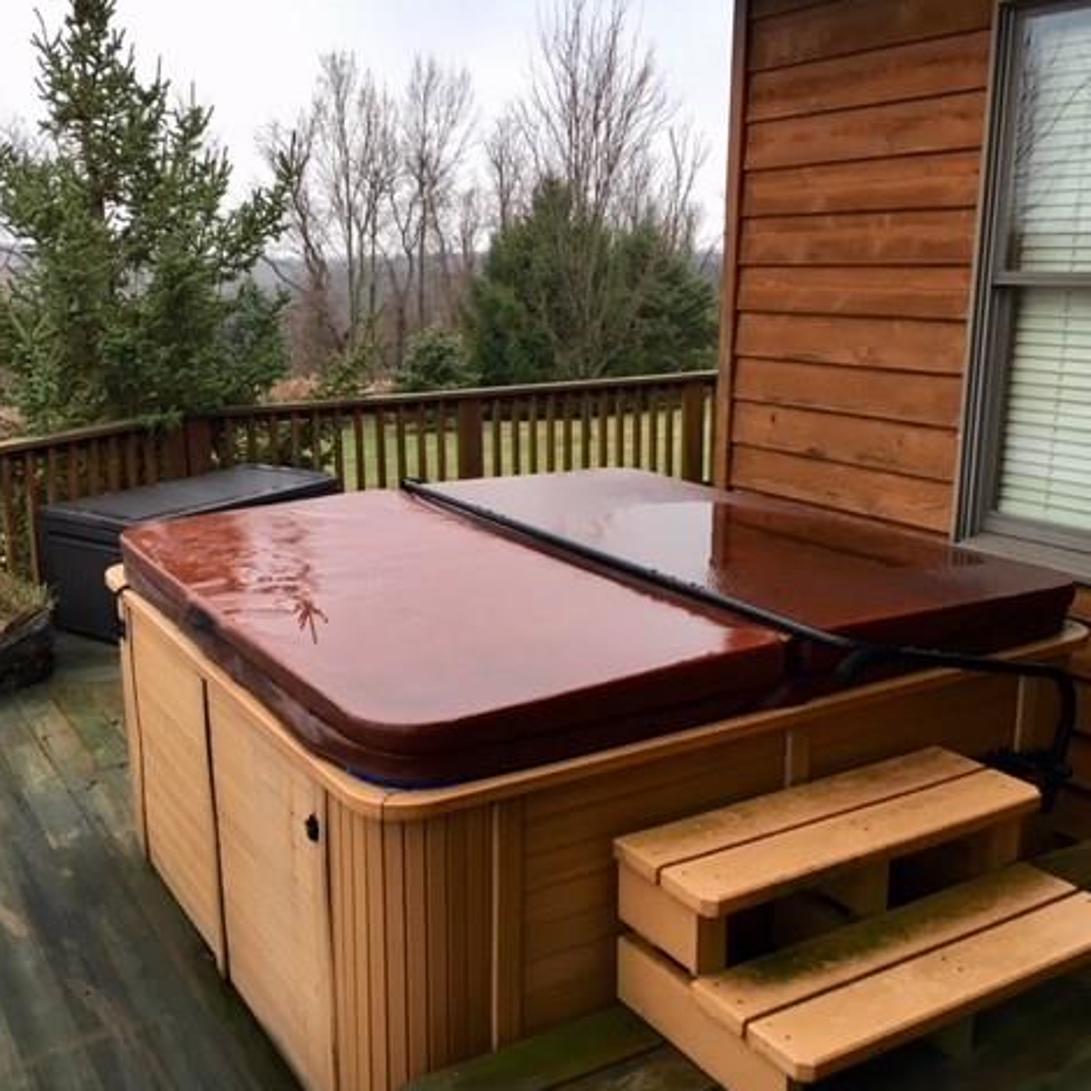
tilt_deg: -12.7
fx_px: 1248
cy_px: 551
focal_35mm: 35
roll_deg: +0.8
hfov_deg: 47.0
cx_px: 458
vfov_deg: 47.2
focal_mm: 4.15
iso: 50
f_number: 2.2
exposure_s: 1/30
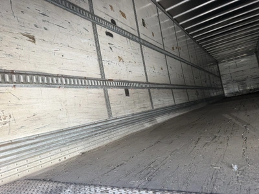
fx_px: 180
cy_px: 97
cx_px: 130
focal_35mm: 24
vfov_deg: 56.8
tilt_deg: +3.3
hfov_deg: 71.6
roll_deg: +11.6
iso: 200
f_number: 1.78
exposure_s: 1/96
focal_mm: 6.76
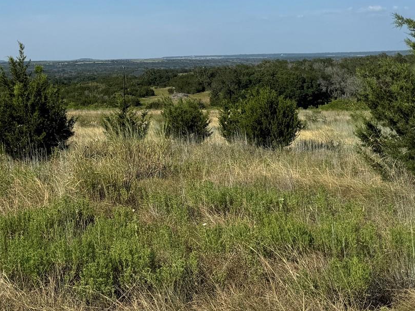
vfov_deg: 23.3
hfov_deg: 31.3
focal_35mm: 61
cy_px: 22
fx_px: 731
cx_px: 123
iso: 80
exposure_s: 1/5348
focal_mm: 6.76
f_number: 1.78
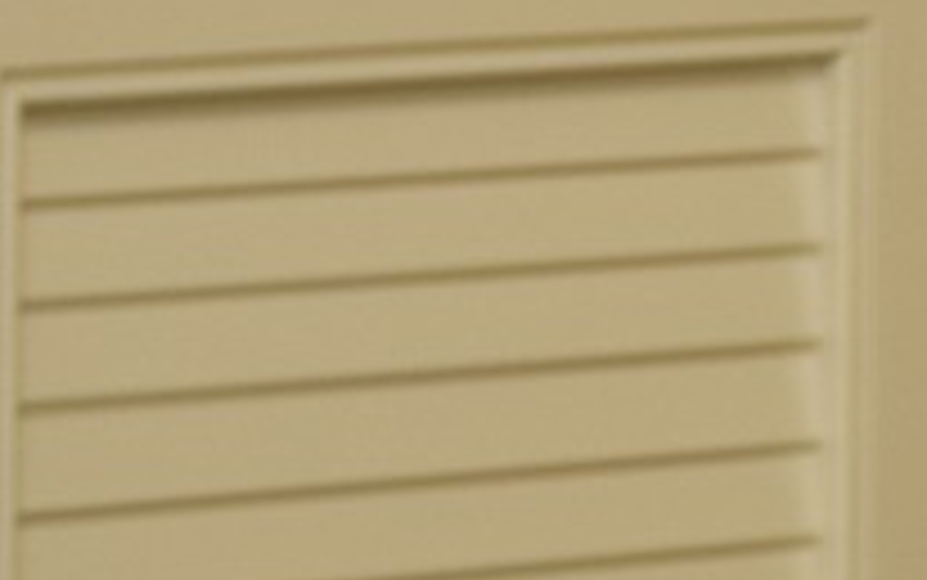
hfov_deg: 4.0
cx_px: 1634
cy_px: -429
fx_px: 13094
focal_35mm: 518
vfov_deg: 2.5
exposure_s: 1/20
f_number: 4.8
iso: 200
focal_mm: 70
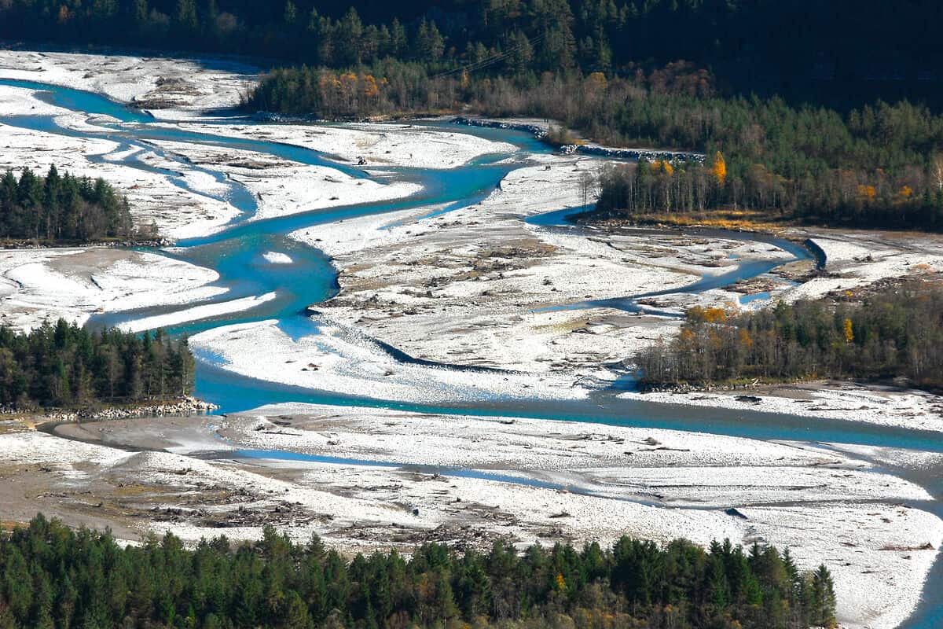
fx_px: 7858
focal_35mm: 300
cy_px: 314
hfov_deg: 6.9
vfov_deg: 4.6
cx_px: 472
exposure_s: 1/200
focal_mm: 200
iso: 200
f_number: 7.1
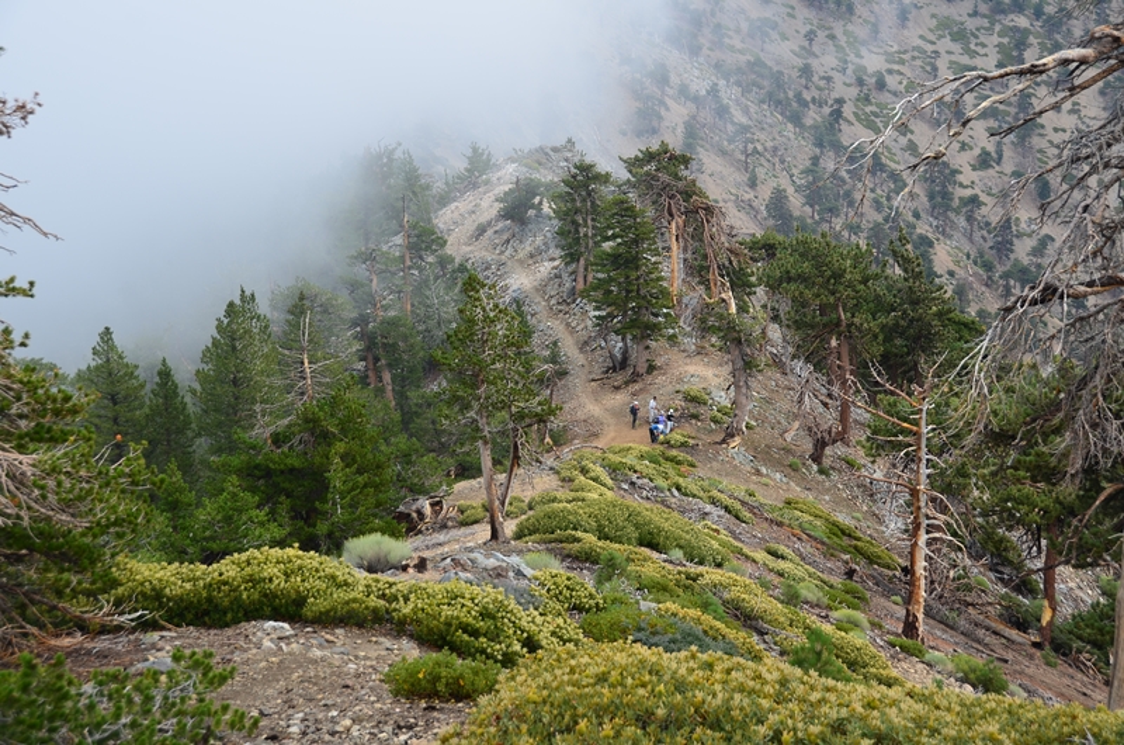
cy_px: 372
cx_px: 562
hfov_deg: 36.9
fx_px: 1683
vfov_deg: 25.0
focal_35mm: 54
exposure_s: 1/250
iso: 100
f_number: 6.3
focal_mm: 36
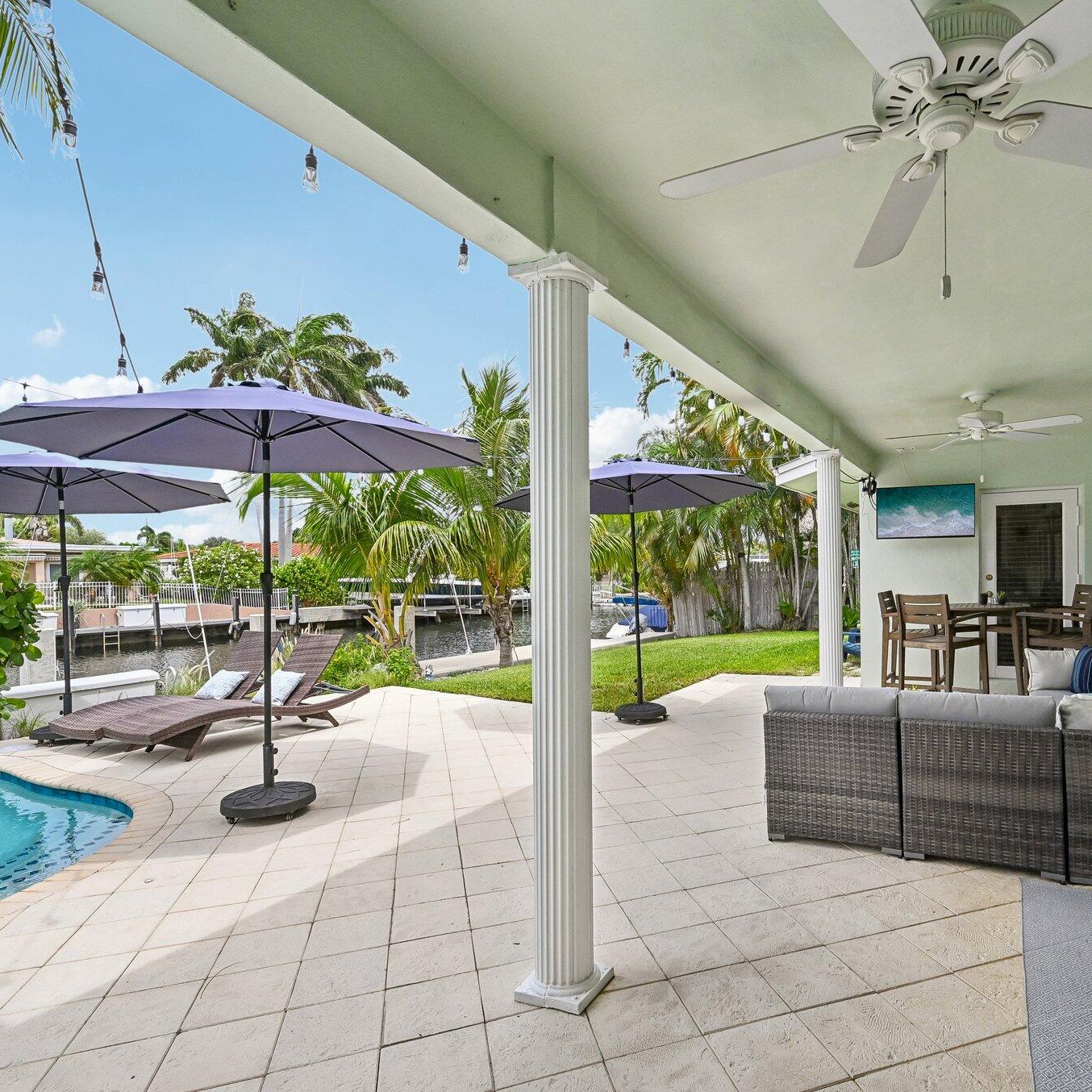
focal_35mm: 18
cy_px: 546
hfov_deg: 79.7
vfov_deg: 80.7
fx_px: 642
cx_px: 661
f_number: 8
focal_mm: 14
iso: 1250
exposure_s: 1/2500
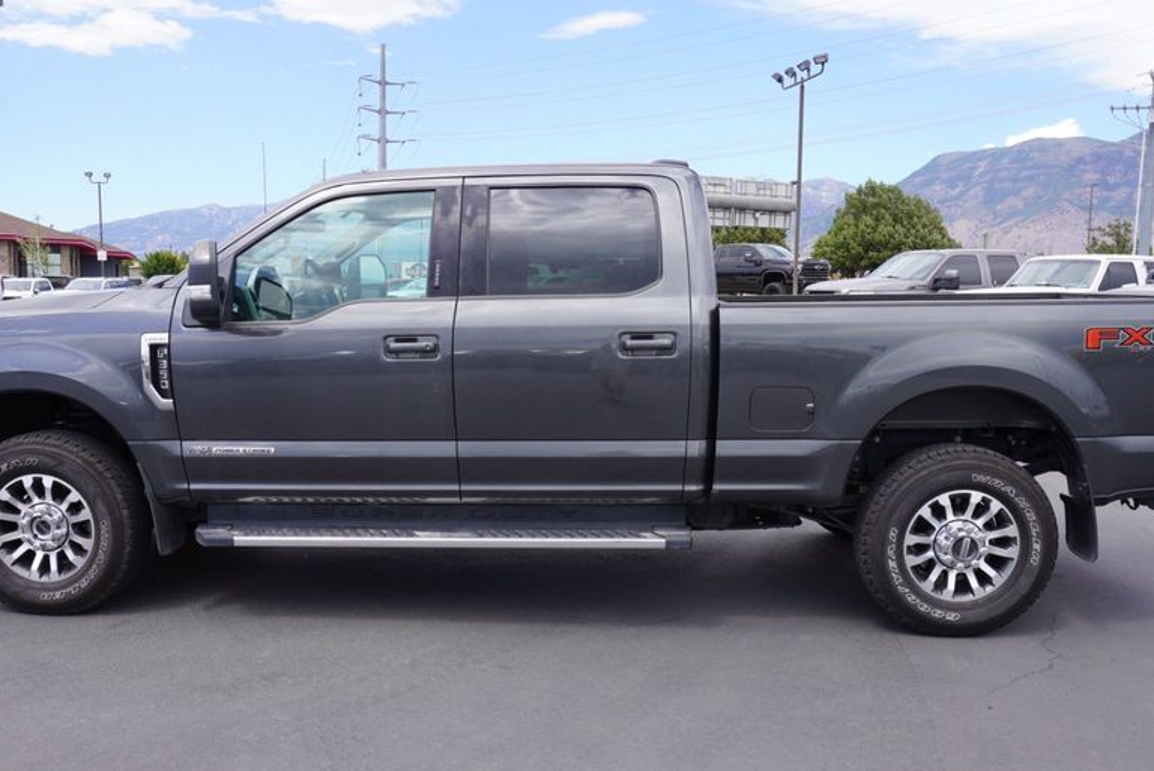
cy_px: 442
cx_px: 565
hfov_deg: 58.7
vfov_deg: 41.1
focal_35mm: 32
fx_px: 1026
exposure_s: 1/125
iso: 100
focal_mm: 16
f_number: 8
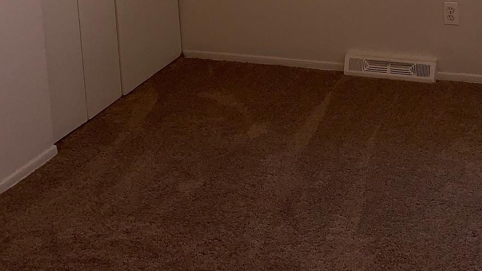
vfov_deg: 16.9
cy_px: -108
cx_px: 254
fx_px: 843
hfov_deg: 31.9
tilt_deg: -9.6
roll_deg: +3.6
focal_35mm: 66
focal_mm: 4.25
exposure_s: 1/271
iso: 25
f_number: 1.8
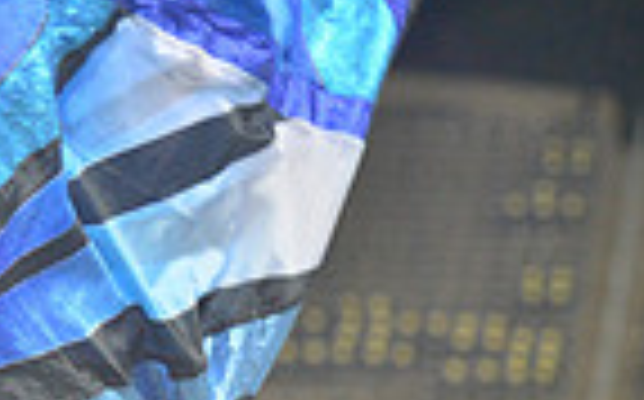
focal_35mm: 384
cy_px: 948
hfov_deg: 5.5
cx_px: 471
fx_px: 6732
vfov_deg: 3.4
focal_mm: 120
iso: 2000
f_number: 5.6
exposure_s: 1/320
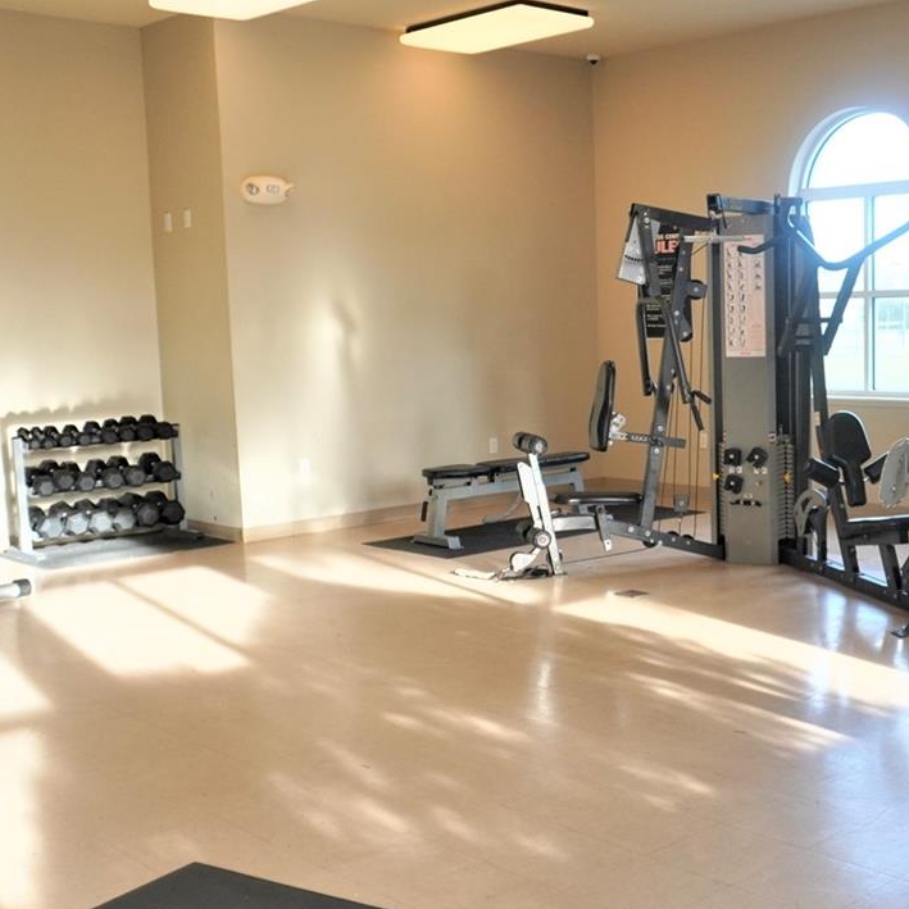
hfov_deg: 35.7
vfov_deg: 36.8
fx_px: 1367
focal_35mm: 46
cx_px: 712
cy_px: 480
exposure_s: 1/160
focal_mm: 16
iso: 400
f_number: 4
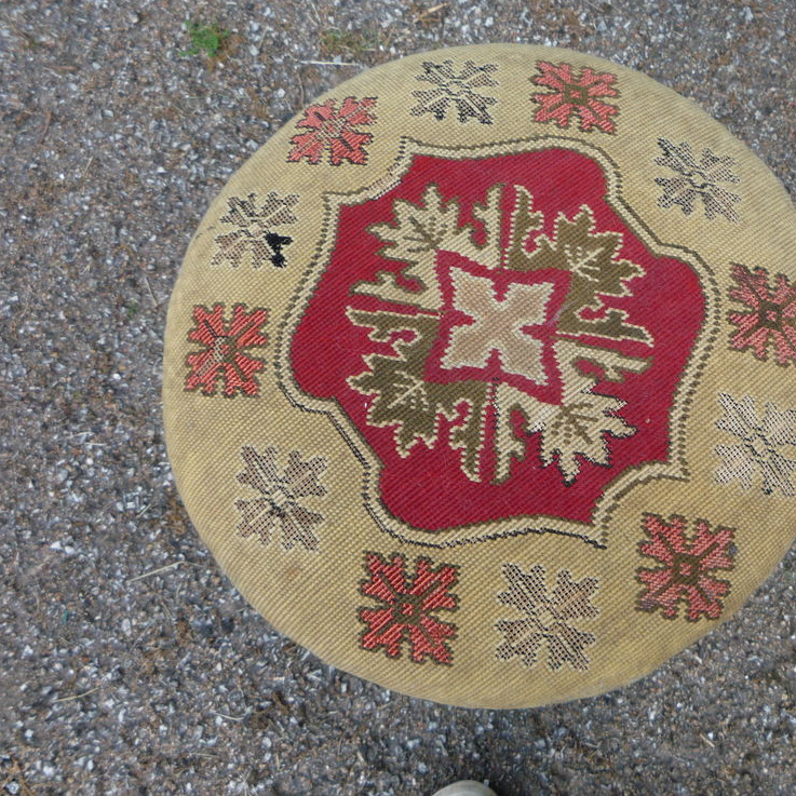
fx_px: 937
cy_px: 392
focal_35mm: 36
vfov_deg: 46.0
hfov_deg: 45.7
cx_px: 496
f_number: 4
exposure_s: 1/100
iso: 100
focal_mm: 5.2
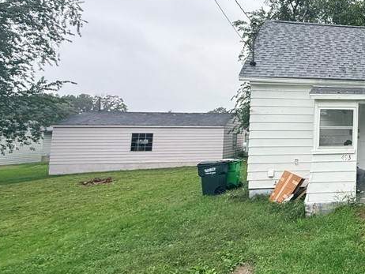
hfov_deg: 44.8
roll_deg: +0.4
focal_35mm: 31
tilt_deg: +6.8
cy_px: 102
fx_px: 327
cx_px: 398
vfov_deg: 45.1
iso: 50
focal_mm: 2.22
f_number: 2.2
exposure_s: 1/233
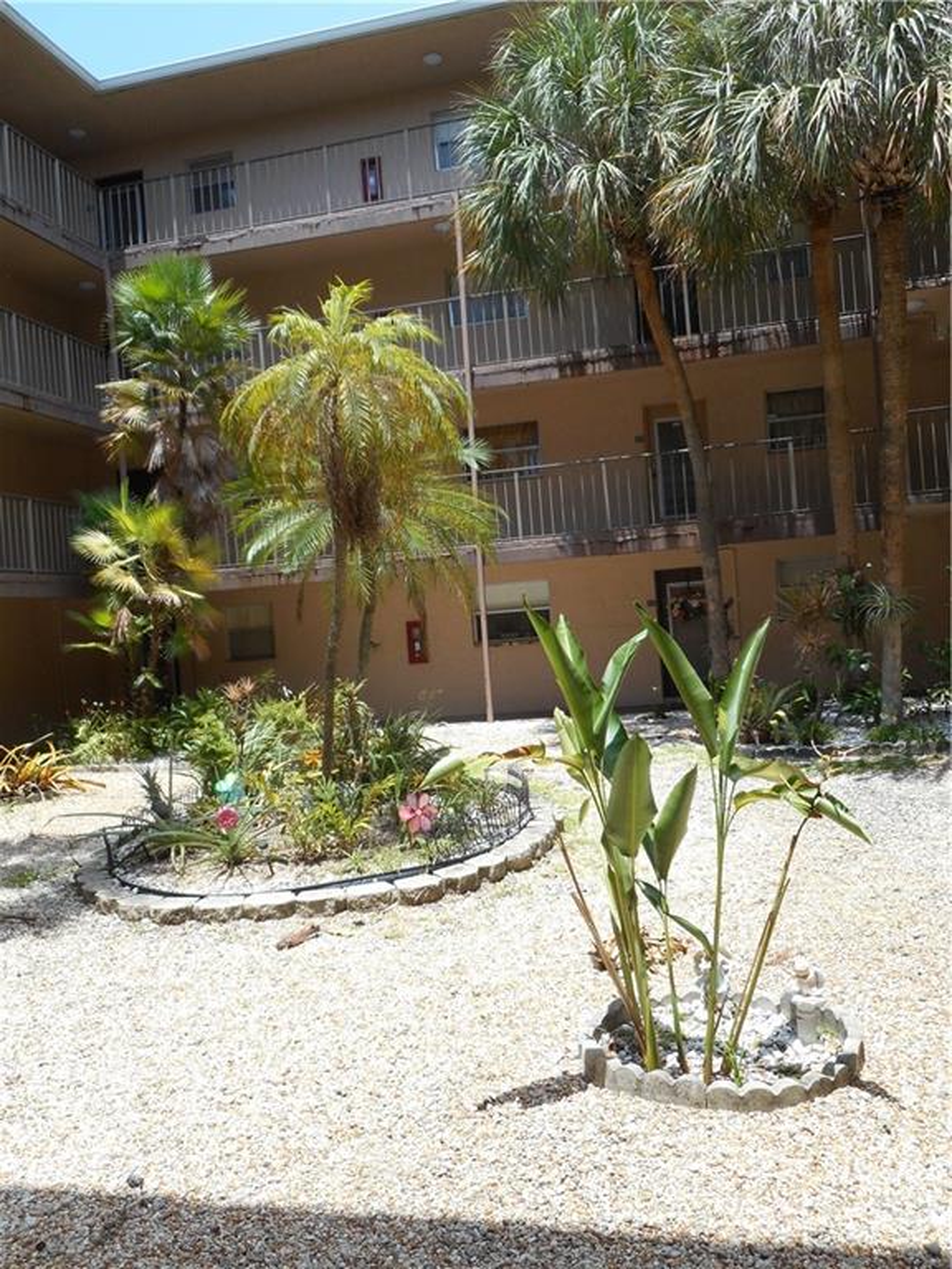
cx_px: 476
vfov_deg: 61.7
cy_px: 634
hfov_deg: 48.2
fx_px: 1063
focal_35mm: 29
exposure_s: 1/320
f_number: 4
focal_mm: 5.2
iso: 80
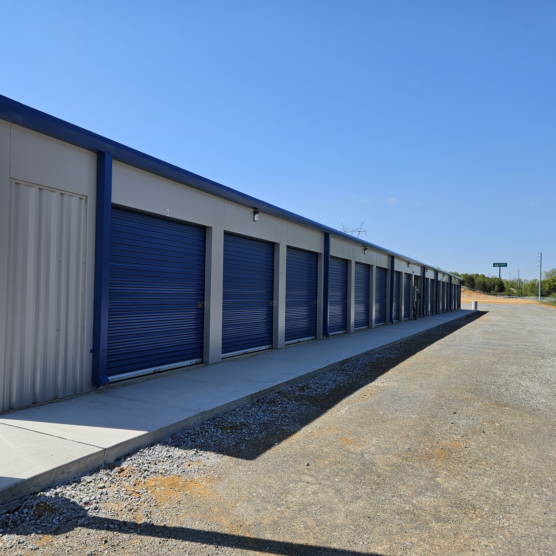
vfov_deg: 57.3
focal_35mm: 28
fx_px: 509
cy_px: 284
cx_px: 214
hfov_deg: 56.7
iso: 25
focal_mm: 5.4
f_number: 1.8
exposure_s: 1/1994
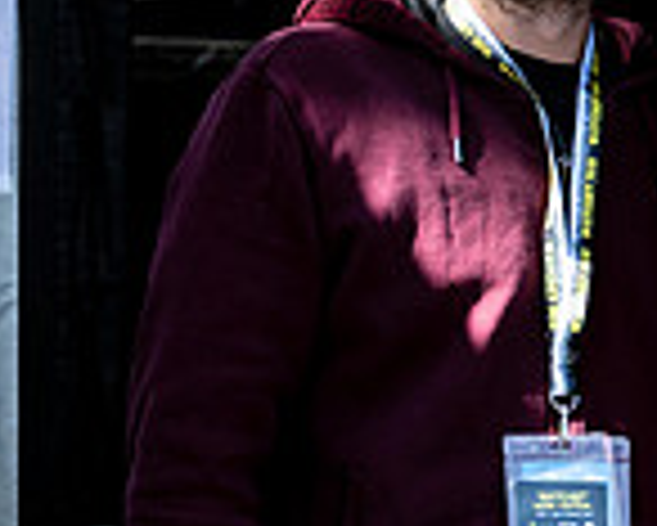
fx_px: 2685
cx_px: 941
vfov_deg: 11.2
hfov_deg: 13.3
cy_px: 352
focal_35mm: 138
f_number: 4.5
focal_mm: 35
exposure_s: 1/1250
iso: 280
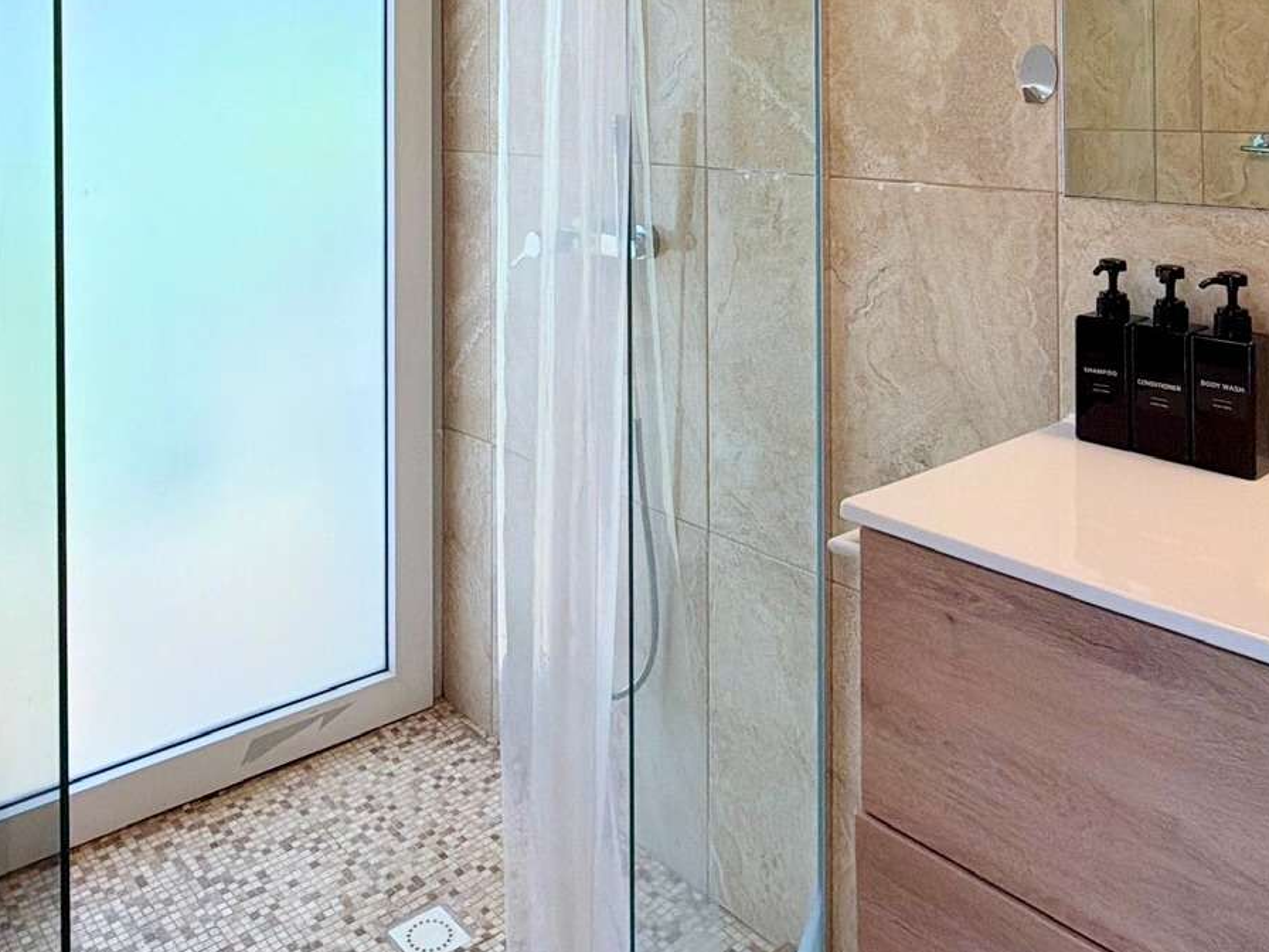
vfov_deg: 40.5
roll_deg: +0.8
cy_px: 78
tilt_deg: -0.3
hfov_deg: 56.4
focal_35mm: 32
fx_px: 1173
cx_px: 516
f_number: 2.2
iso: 64
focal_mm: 2.22
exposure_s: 1/120
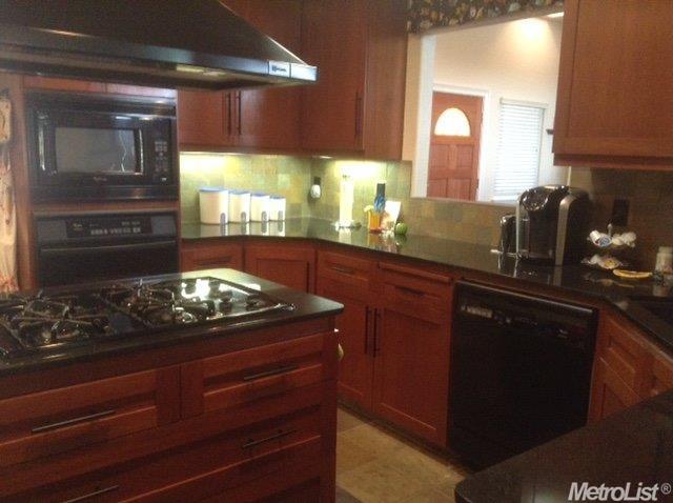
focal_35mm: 33
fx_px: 641
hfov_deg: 55.4
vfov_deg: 42.8
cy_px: 252
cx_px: 336
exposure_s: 1/24
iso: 250
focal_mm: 3.3
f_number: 2.4
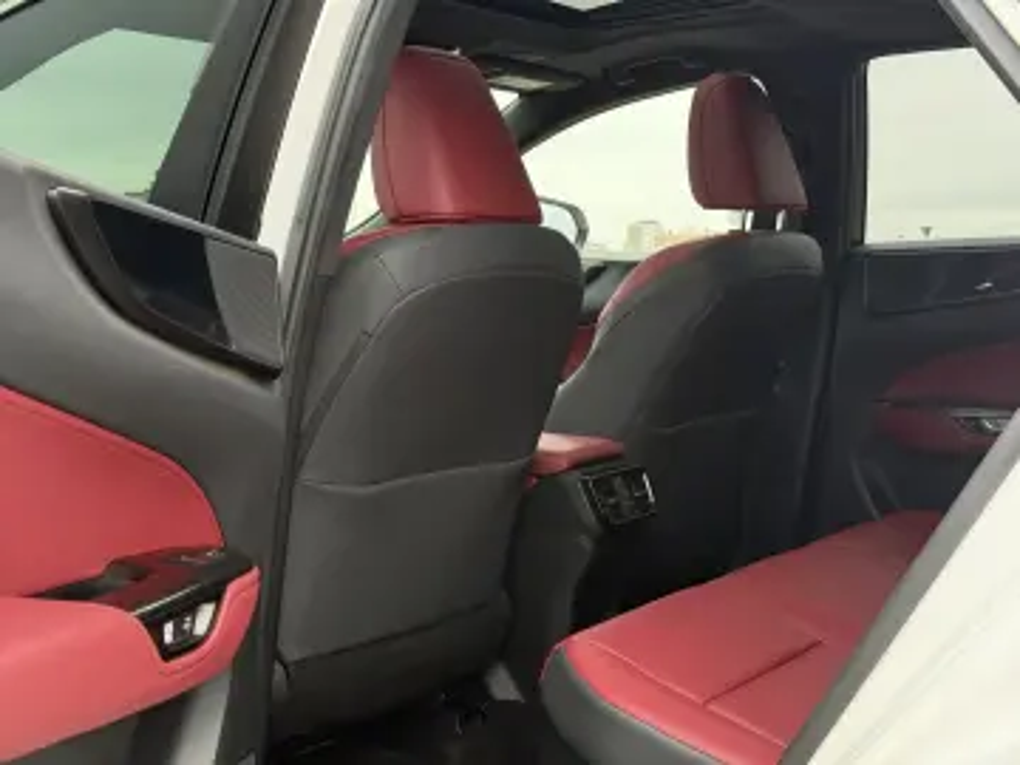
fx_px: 1414
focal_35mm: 48
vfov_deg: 30.3
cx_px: 510
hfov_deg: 39.7
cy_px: 382
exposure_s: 1/78
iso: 125
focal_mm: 6.76
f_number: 1.78
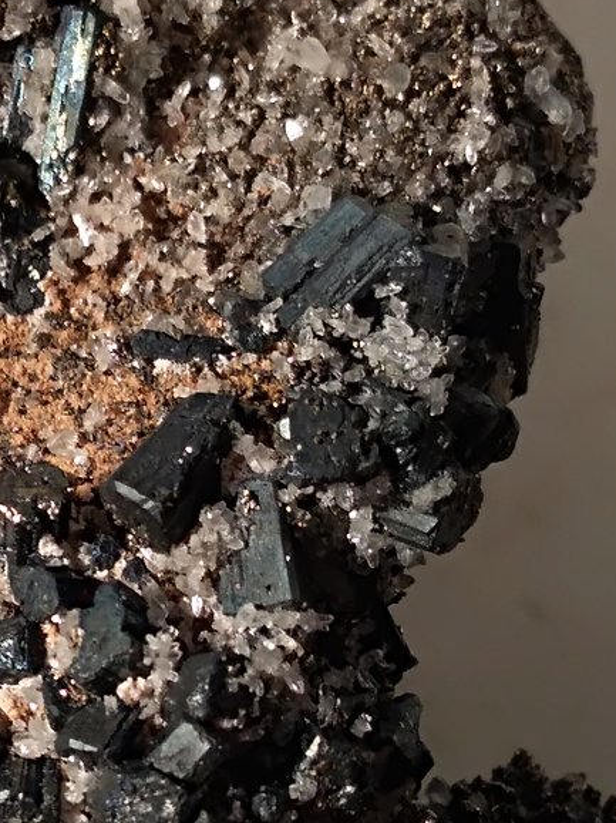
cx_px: 11
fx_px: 1710
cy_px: 505
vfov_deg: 27.0
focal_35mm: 72
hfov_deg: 19.9
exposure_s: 1/100
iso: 113
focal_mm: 3.54
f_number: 2
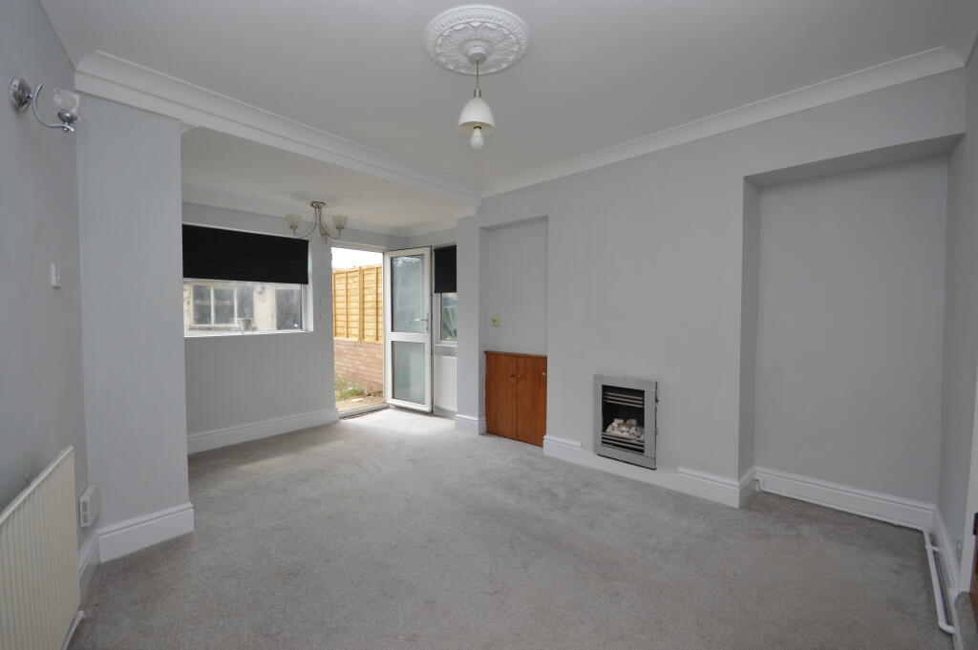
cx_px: 489
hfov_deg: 100.4
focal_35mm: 15
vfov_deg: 77.2
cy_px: 325
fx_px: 407
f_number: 5.6
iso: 200
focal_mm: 10
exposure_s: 1/125
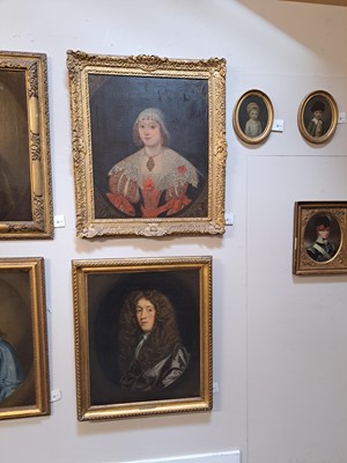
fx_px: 321
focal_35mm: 24
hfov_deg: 56.8
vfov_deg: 71.6
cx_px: 174
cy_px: 232
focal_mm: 5.23
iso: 160
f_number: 1.8
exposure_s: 1/50
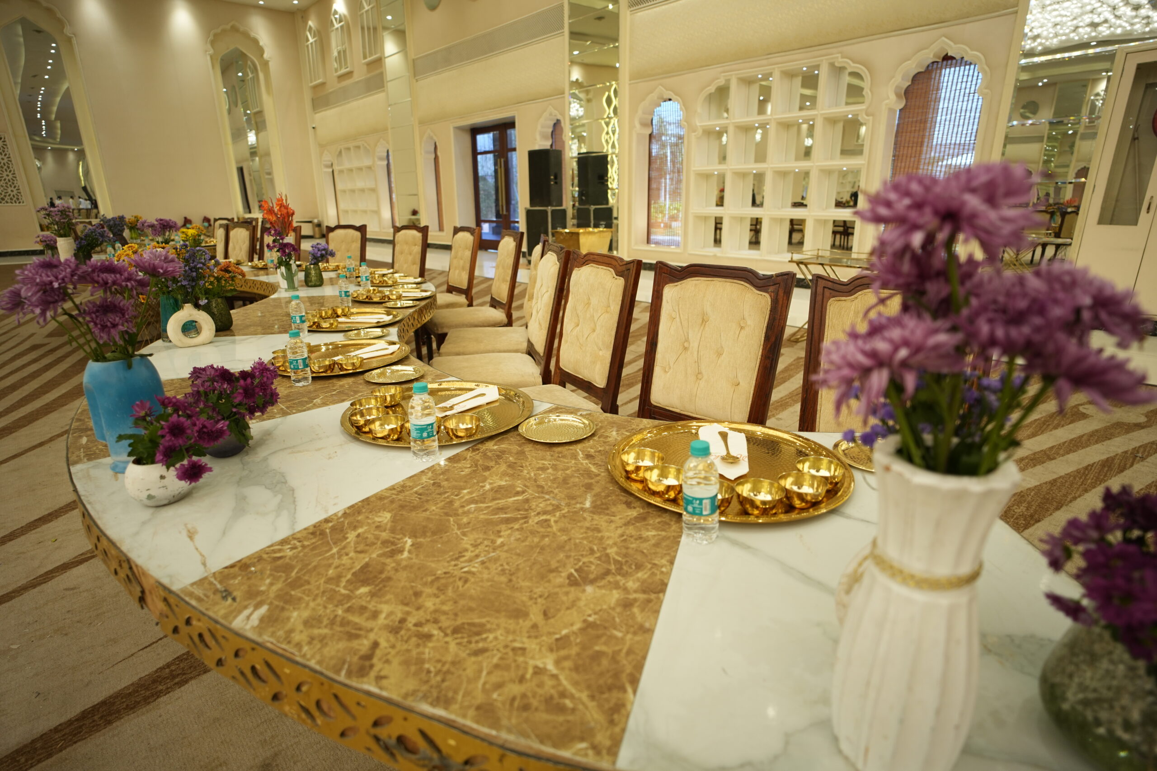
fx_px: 578
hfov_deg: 90.0
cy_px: 386
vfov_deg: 67.4
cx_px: 578
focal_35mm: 18
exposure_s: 1/160
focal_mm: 18
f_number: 2.8
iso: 400
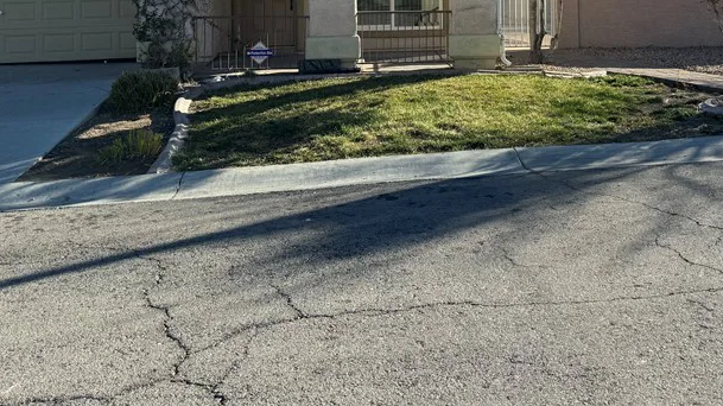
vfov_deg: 25.3
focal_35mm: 44
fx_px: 843
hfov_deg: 46.0
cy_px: -28
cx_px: 451
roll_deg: +0.2
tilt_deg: +1.1
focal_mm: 6.86
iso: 80
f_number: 1.78
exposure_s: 1/3413
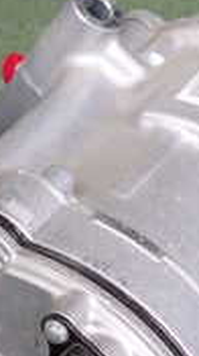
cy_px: 281
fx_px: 1054
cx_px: 43
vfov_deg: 19.0
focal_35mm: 112
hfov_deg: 10.8
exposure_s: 1/125
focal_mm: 5.4
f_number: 2.3
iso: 160
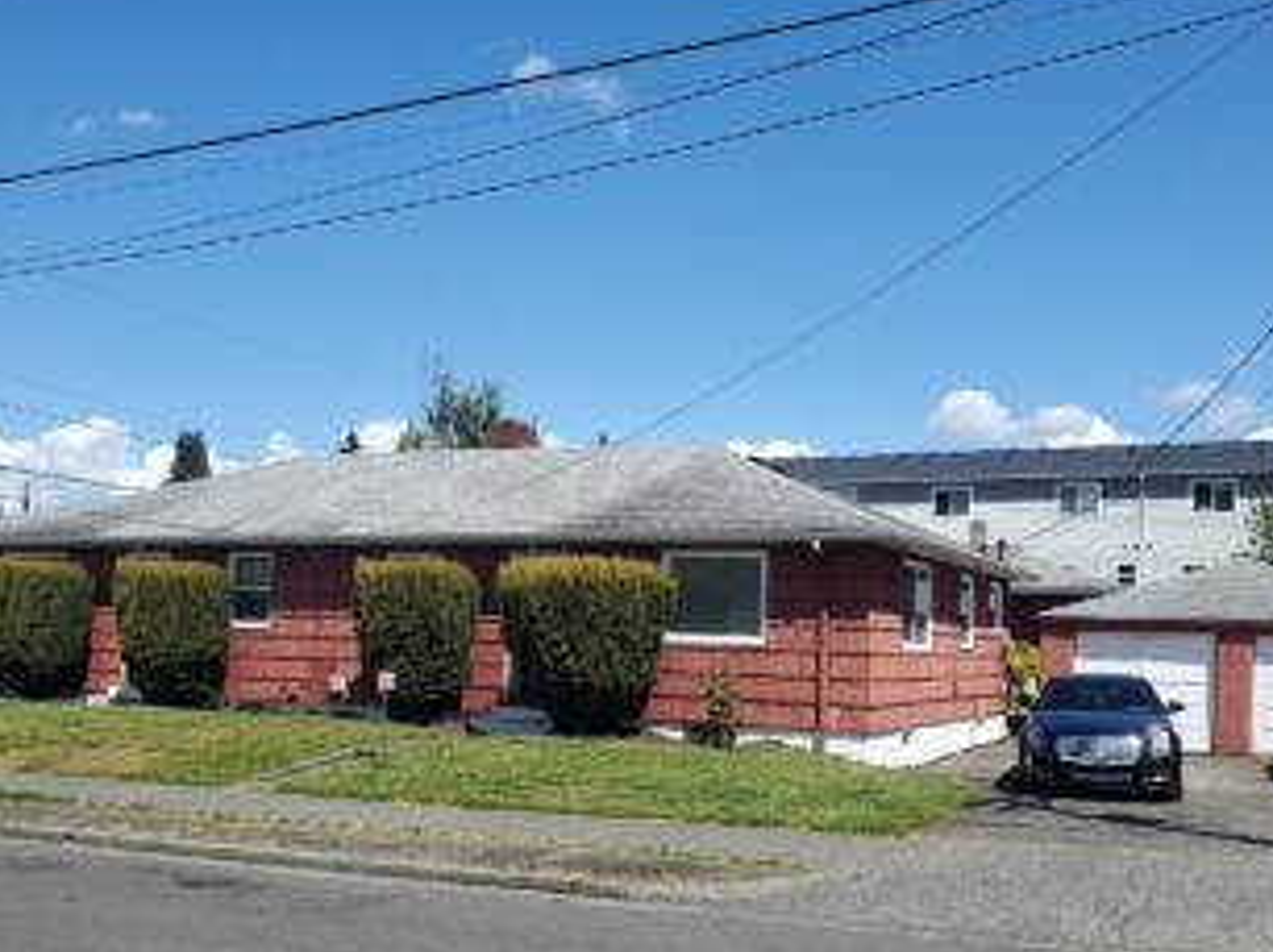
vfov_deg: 41.6
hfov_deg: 53.9
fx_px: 1249
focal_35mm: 34
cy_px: 561
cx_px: 691
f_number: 2.4
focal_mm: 4.3
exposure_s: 1/1718
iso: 50
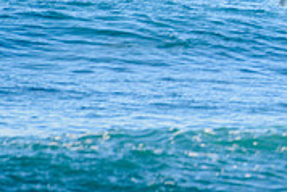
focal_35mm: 2000
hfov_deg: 1.0
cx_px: 544
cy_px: -79
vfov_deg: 0.7
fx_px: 15957
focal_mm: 500
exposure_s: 1/2000
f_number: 5.6
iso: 400
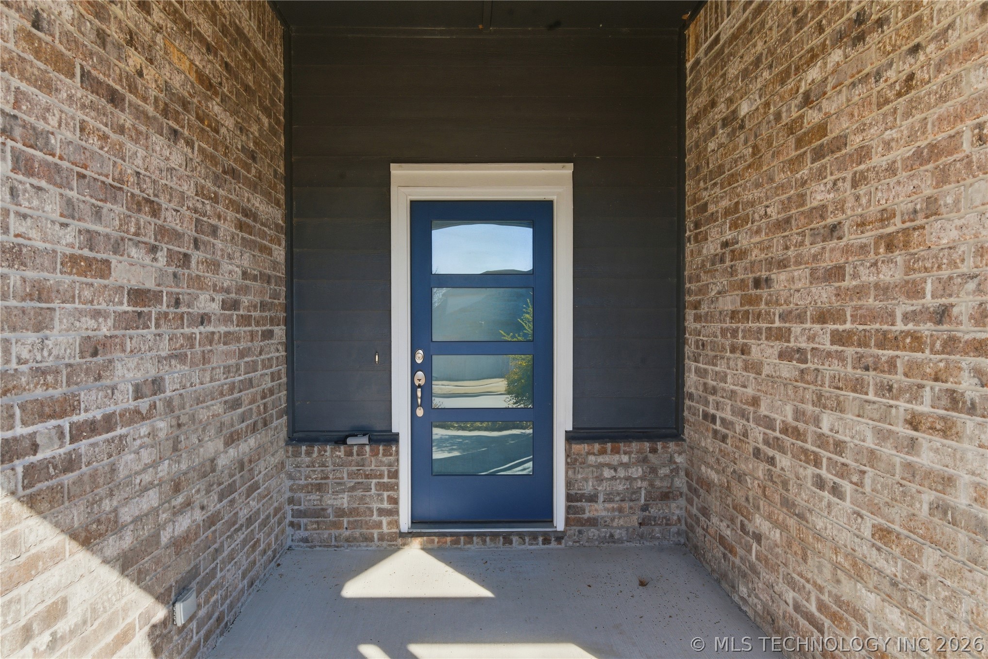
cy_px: 330
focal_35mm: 22
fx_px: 604
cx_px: 494
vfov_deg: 57.2
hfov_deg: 78.6
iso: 800
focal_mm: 22
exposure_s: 1/8000
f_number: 10
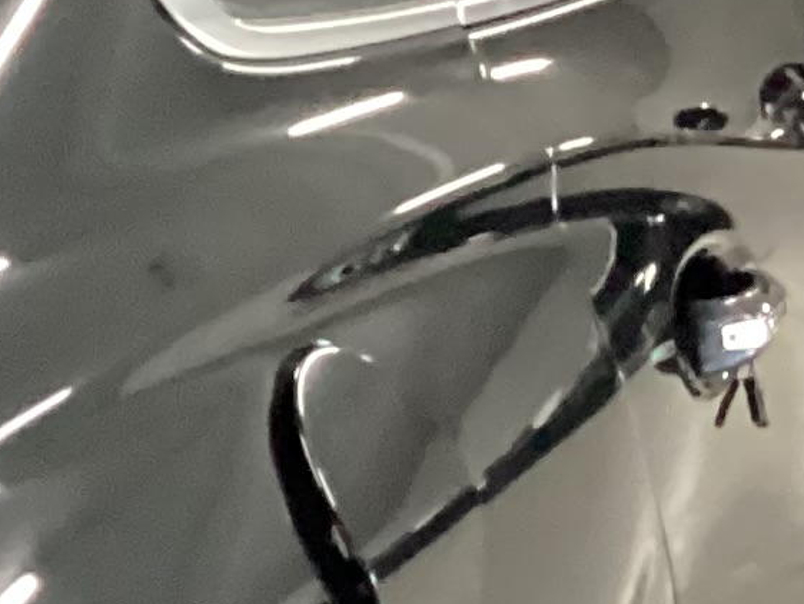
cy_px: 909
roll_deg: +0.3
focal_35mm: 180
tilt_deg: -22.9
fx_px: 4183
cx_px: -994
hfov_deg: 9.9
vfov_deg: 8.1
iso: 400
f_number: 2.4
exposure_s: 1/33
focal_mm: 3.3
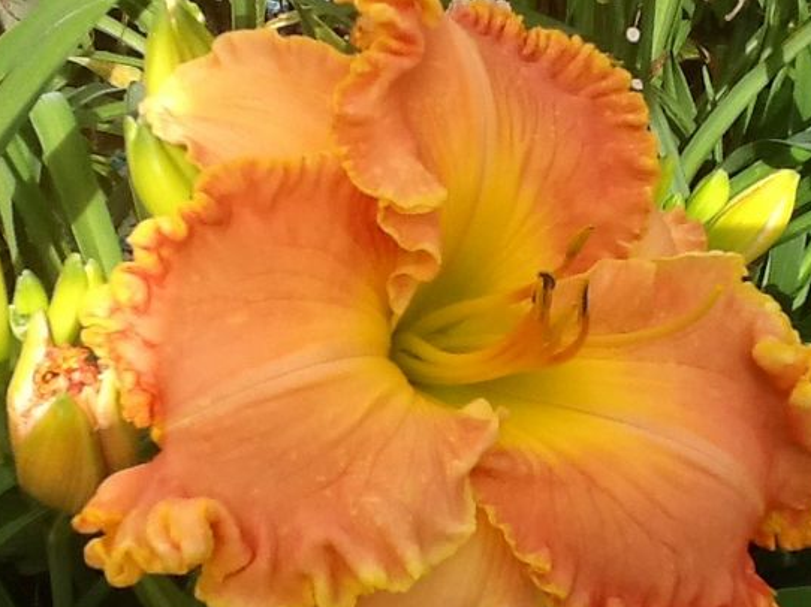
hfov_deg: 29.8
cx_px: 422
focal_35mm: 65
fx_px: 1522
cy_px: 326
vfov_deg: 22.6
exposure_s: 1/891
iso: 40
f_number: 2.4
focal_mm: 2.03
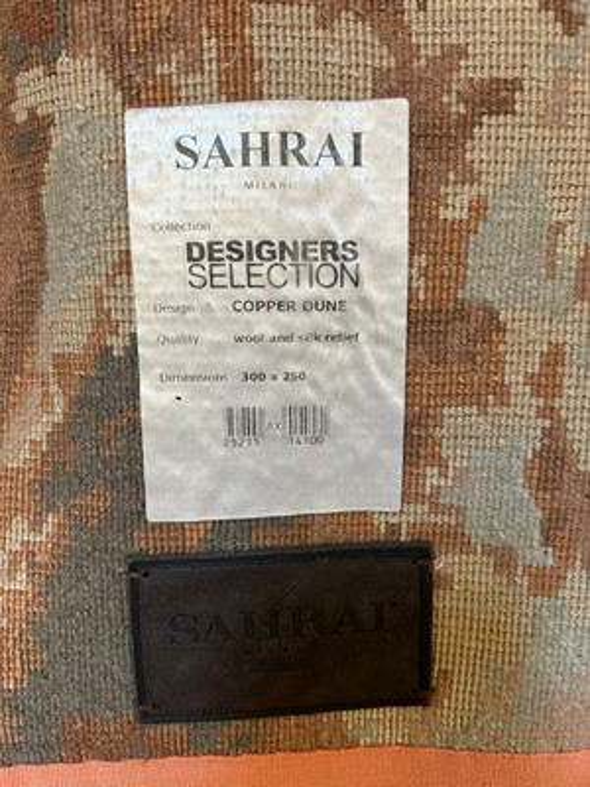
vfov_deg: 67.3
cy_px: 394
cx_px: 295
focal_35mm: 26
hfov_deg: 53.1
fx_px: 591
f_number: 1.5
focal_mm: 5.7
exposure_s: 1/50
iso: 100
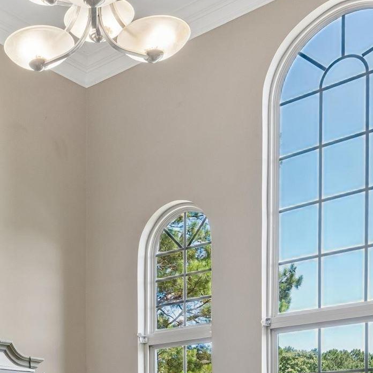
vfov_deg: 25.3
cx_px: -9
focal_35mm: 60
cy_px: 466
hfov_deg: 26.9
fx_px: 731
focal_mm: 16
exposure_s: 1/3.33
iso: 400
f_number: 13
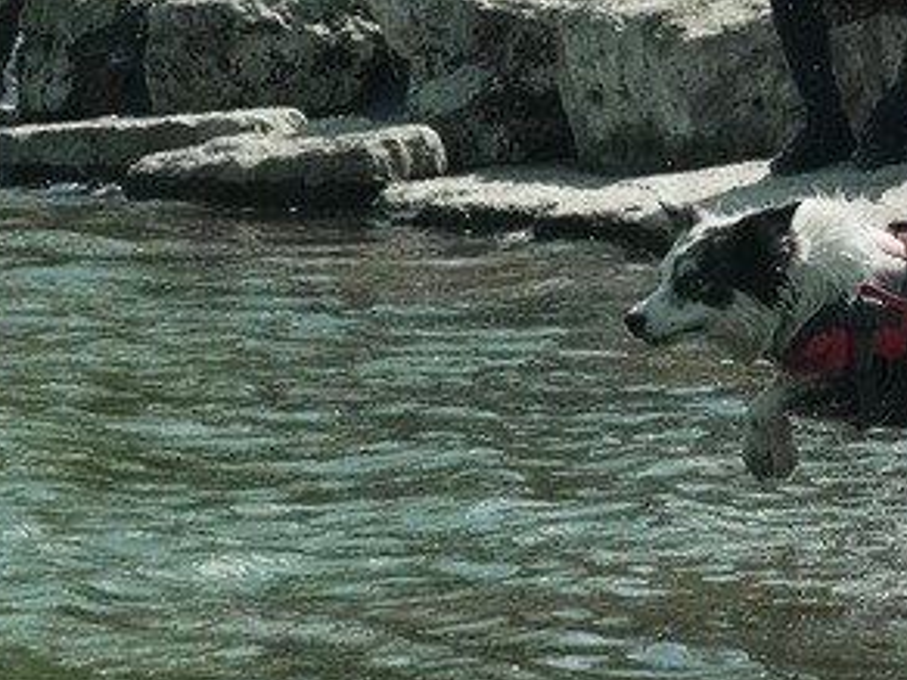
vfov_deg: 6.1
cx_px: 1003
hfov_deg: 8.1
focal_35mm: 243
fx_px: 6367
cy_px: 137
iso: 2000
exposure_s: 1/4000
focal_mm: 72
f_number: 5.6
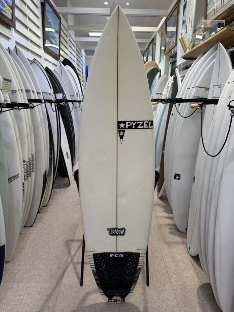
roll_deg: -1.0
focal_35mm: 24
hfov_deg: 56.8
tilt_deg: -14.1
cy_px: 156
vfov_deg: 71.6
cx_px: 117
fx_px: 216
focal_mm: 6.76
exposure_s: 1/123
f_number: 1.78
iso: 64
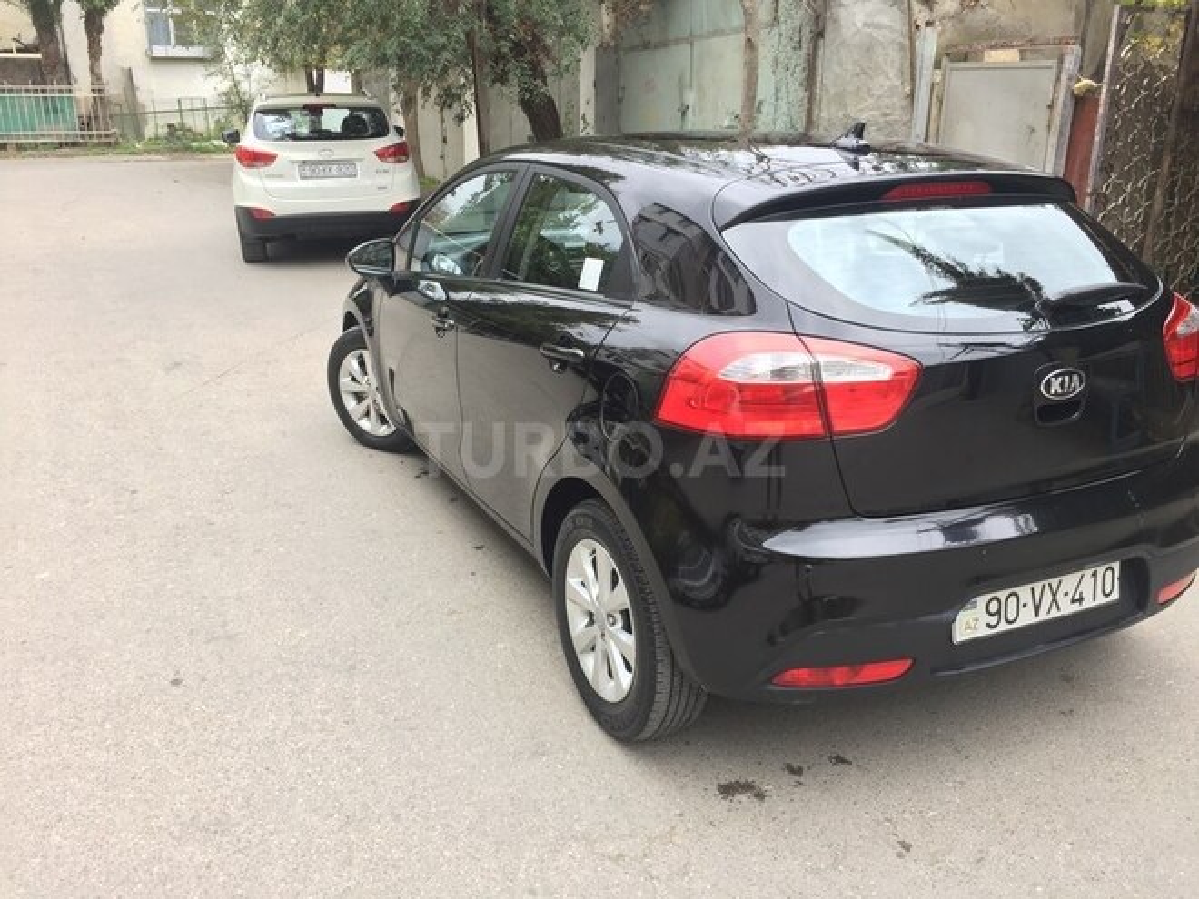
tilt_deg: -18.1
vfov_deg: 48.2
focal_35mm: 29
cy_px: 450
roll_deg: -1.6
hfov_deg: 61.7
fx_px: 1004
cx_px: 600
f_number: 2.2
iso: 32
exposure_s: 1/33
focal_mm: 4.15
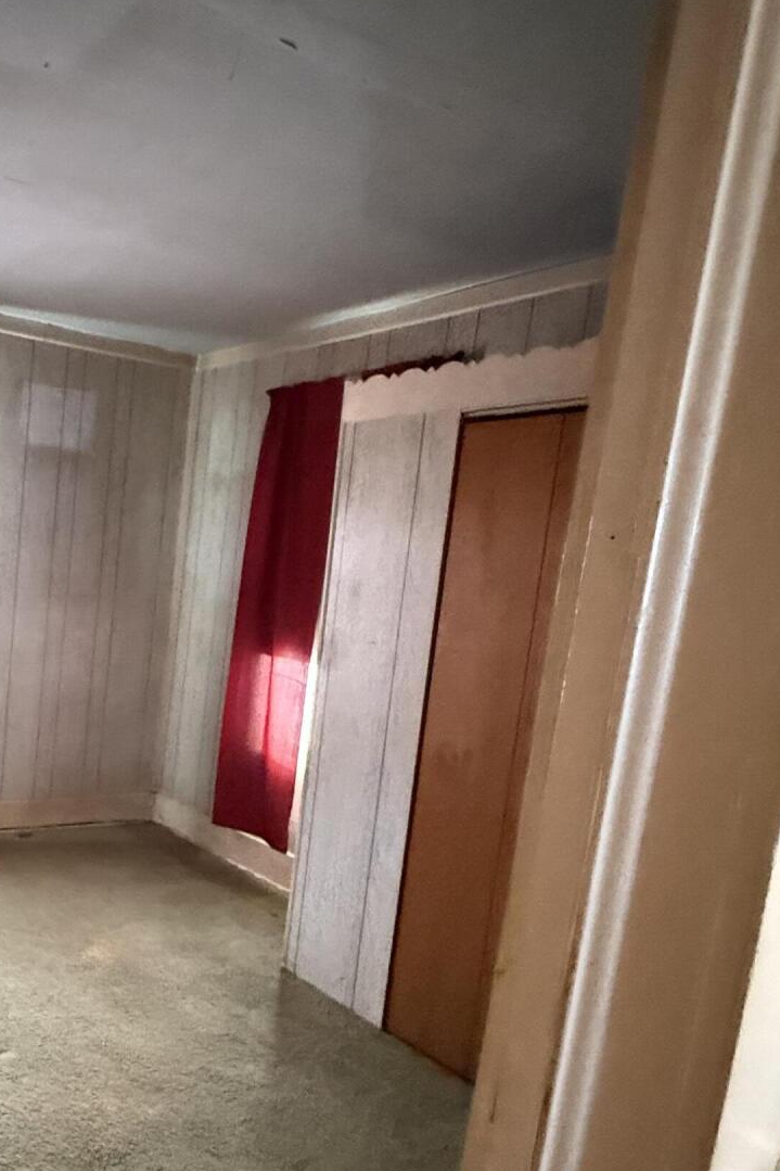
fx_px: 878
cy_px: 689
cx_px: -15
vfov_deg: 66.9
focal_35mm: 27
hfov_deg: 41.2
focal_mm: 2.22
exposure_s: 1/60
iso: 1250
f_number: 2.2
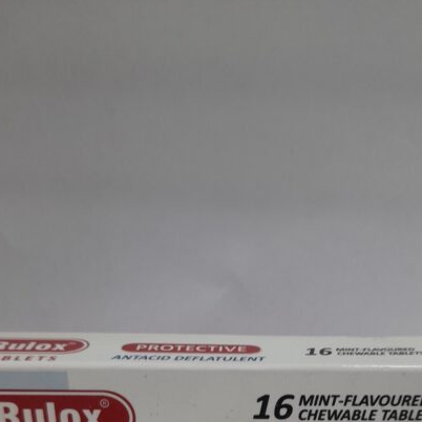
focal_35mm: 44
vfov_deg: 35.0
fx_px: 607
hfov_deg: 38.3
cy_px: 417
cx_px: 235
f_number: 2
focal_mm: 4.6
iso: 100
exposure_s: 1/50
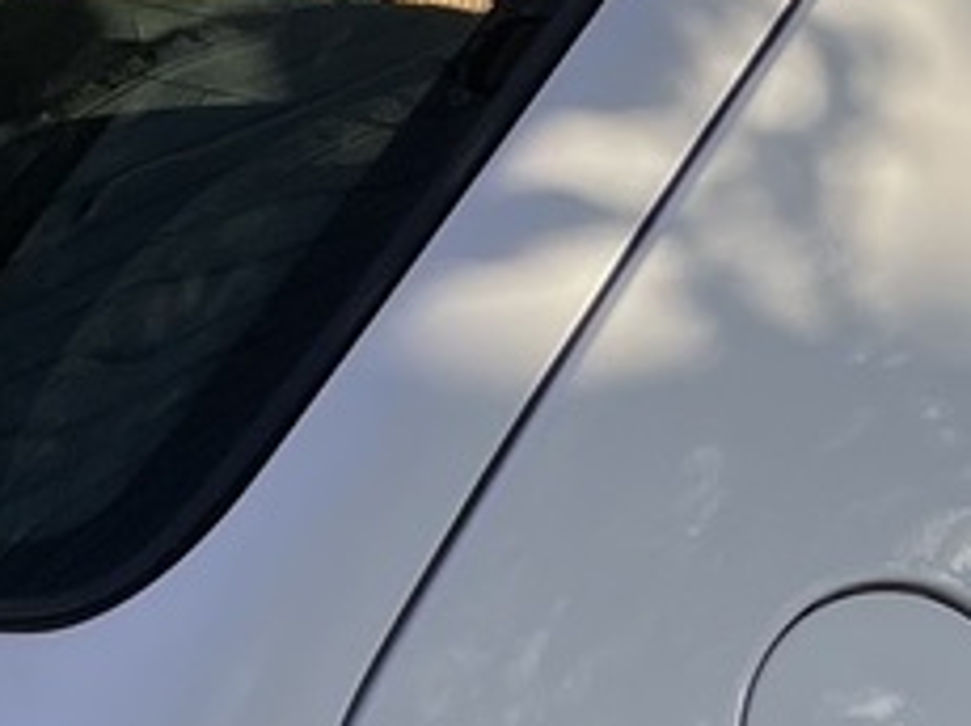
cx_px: 1461
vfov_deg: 8.1
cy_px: 857
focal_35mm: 181
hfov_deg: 10.6
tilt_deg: -11.5
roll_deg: -1.4
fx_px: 5072
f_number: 1.6
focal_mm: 4.2
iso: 32
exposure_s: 1/940
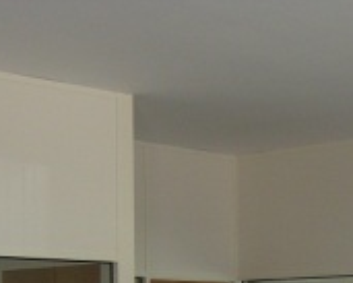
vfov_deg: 13.3
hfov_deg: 17.3
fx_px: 1160
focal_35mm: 111
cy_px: 395
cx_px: 173
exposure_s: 1/125
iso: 200
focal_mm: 7.9
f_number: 2.8
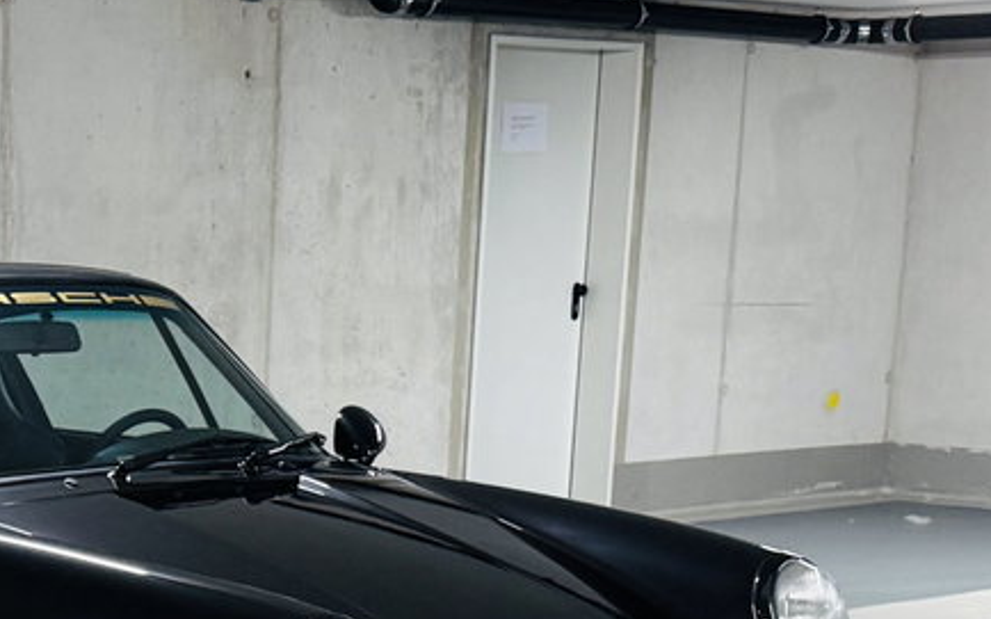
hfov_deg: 41.3
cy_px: 516
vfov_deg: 27.8
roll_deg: -0.7
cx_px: 123
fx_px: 1215
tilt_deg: -14.6
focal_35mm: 45
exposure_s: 1/100
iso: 250
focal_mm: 6.76
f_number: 1.78
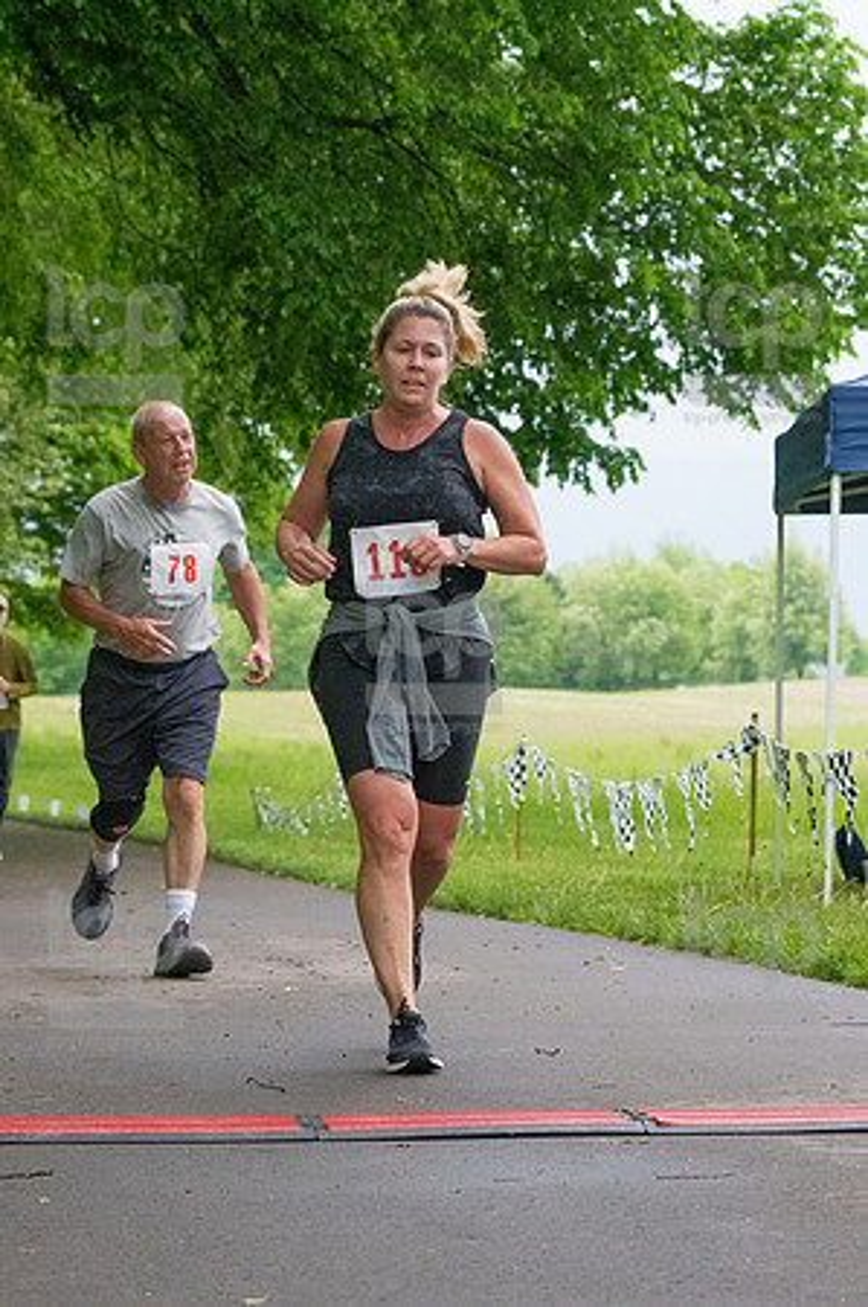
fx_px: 4458
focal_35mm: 123
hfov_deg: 11.1
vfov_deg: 16.7
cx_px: 434
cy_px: 654
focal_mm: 82
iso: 6400
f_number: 5.6
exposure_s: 1/1250
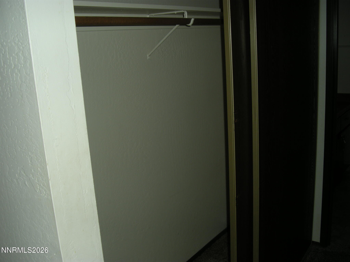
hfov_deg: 50.1
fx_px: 374
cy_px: 131
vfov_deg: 38.7
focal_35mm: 37
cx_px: 175
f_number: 2.8
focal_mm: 7.9
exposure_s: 1/60
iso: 64
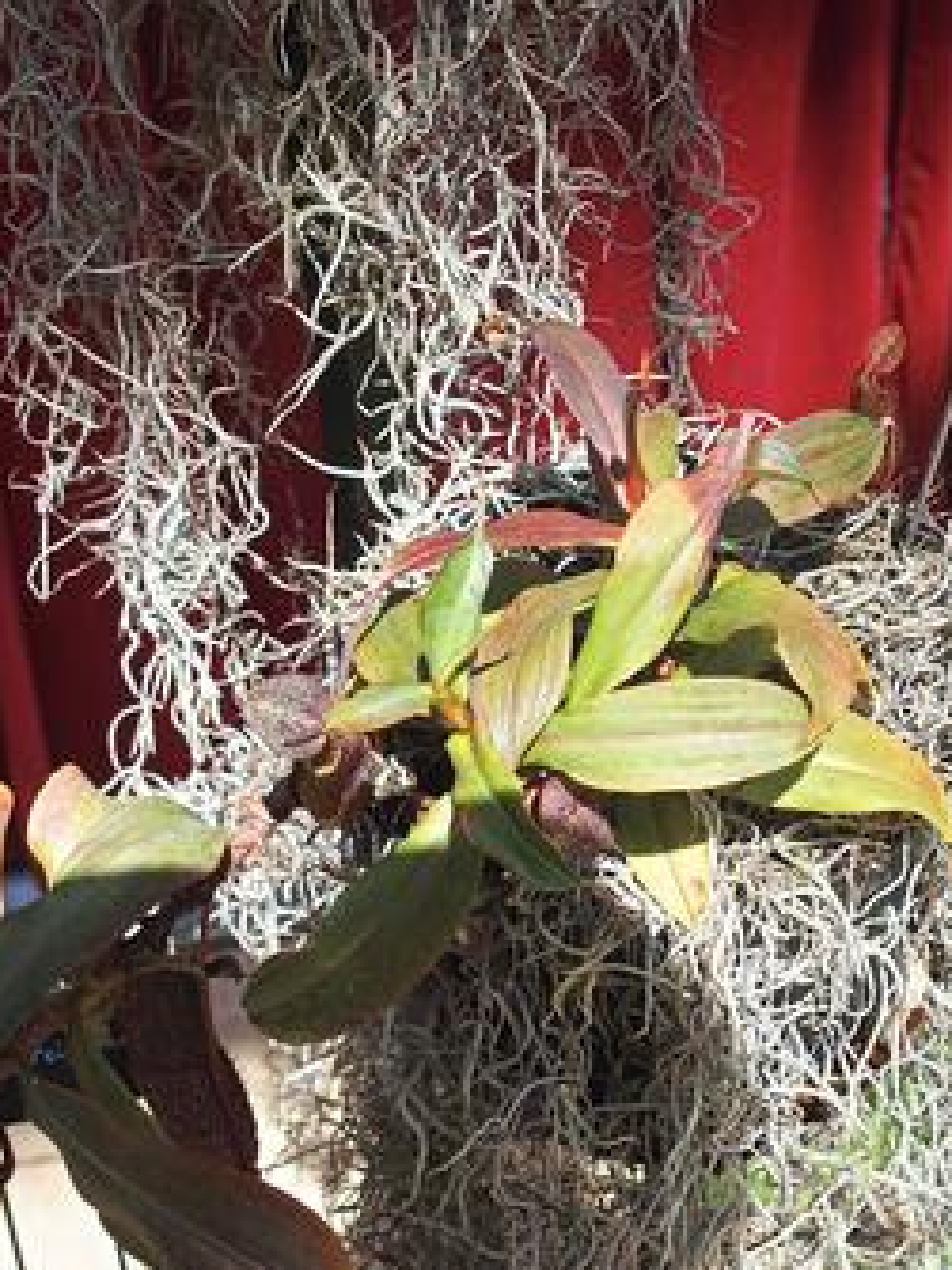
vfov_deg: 34.9
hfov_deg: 26.5
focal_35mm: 55
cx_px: 527
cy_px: 629
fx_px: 2018
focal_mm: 9.8
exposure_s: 1/320
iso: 100
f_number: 3.5
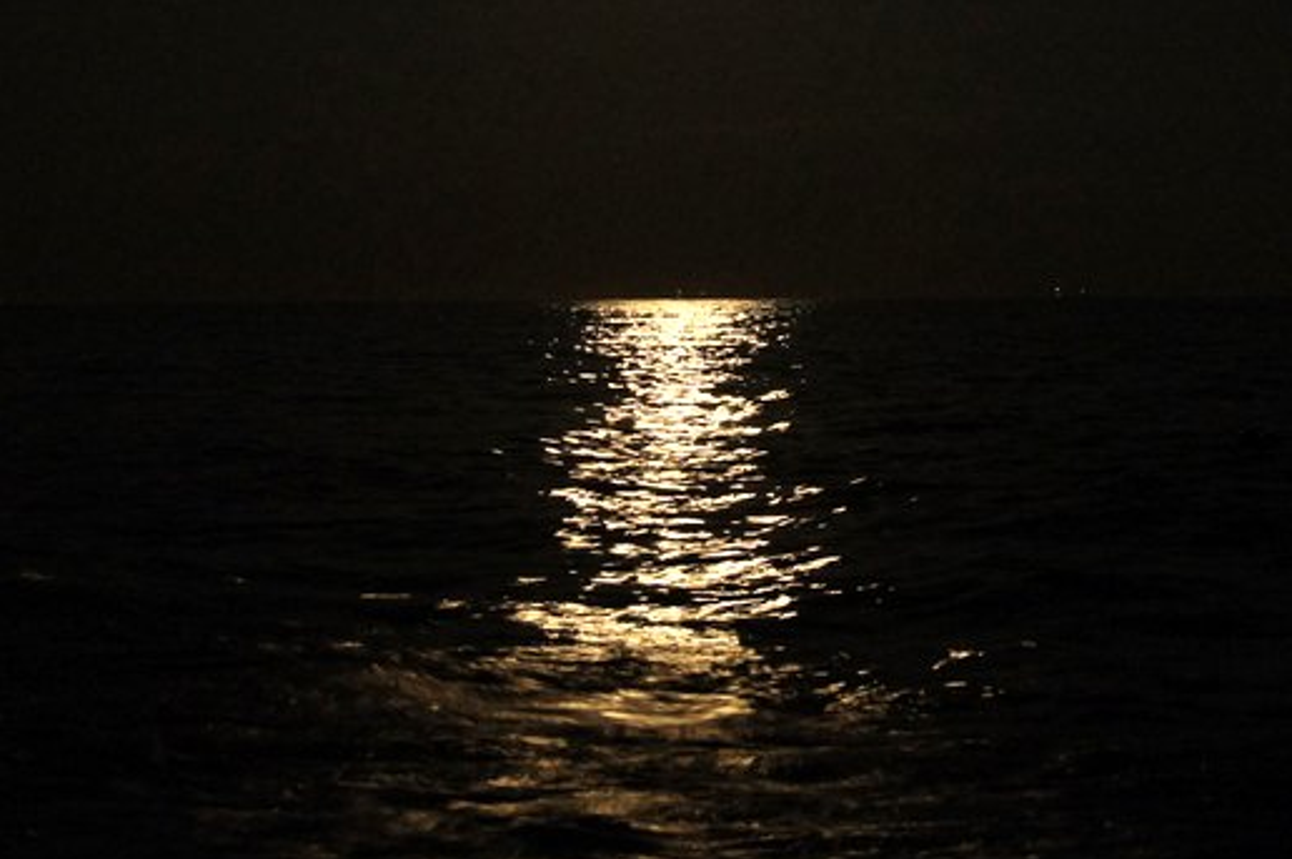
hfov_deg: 21.1
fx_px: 3473
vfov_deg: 14.0
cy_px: 220
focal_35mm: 97
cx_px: 684
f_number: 4.5
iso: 1600
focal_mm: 37
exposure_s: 1/6
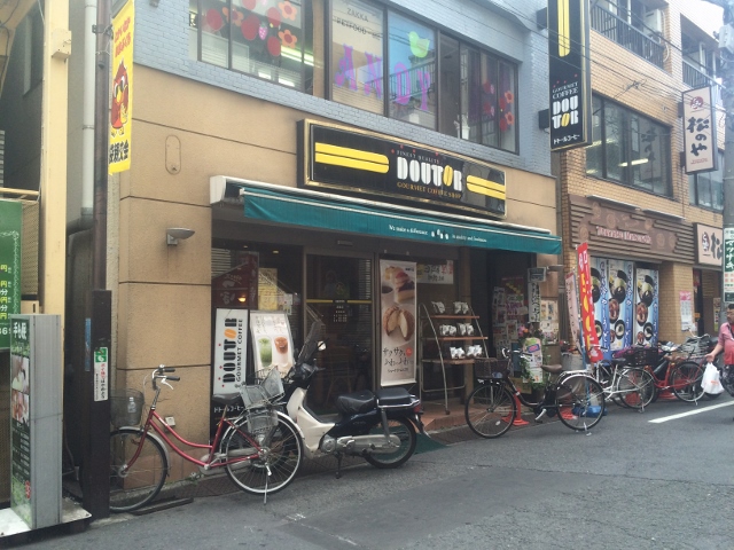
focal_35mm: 29
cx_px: 367
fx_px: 615
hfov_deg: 61.7
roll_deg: +1.4
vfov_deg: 48.2
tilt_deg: +4.4
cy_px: 275
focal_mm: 4.15
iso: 32
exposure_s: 1/451
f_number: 2.2
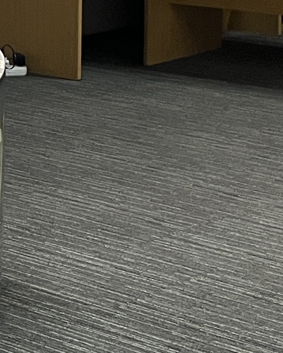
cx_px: -571
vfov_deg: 12.6
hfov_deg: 8.6
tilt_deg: -7.1
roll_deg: +0.8
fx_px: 1570
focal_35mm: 150
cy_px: -45
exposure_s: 1/50
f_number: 1.6
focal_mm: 5.1
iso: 80
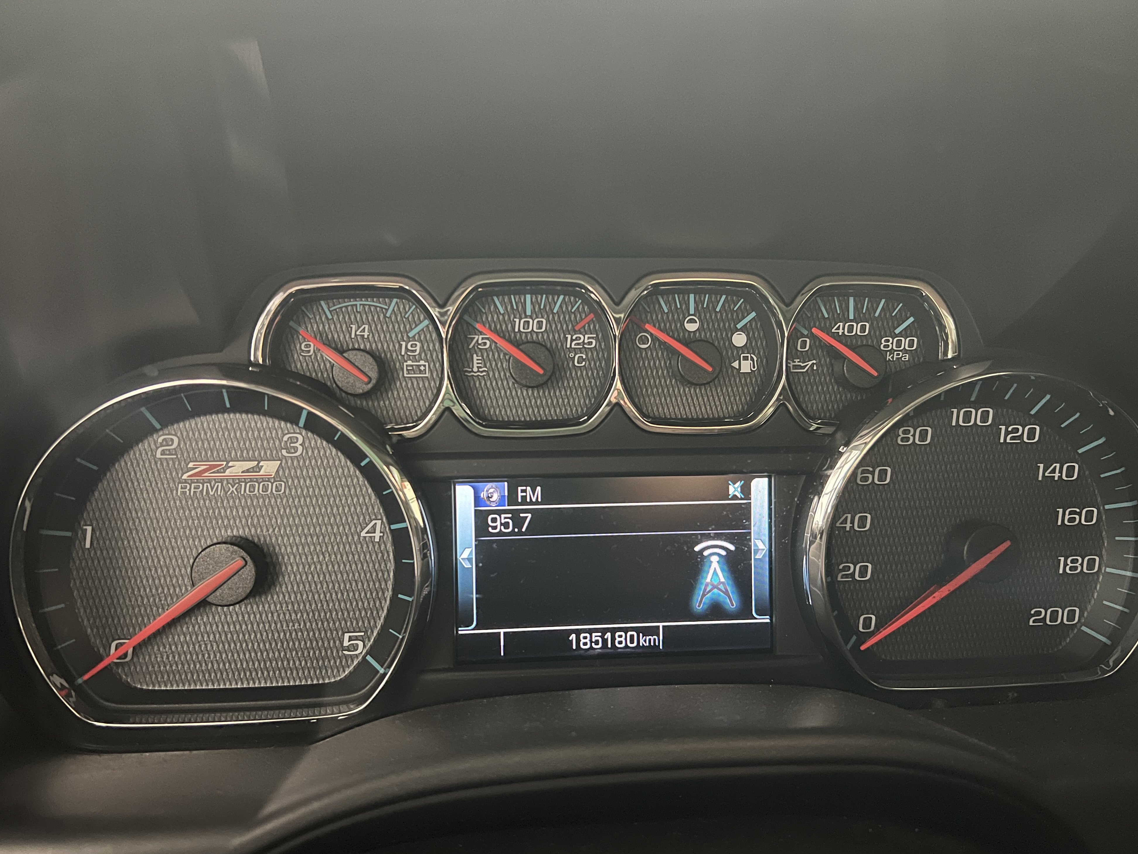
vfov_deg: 51.3
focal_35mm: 27
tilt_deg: -16.8
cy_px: 442
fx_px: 888
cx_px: 572
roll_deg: -1.0
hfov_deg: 65.3
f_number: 1.5
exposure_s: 1/20
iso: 1000
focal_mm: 5.7
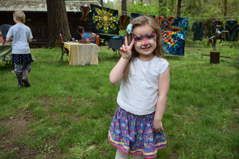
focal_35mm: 36
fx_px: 239
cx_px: 120
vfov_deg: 36.9
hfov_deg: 53.1
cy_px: 80
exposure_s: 1/160
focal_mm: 24
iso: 200
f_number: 5.6
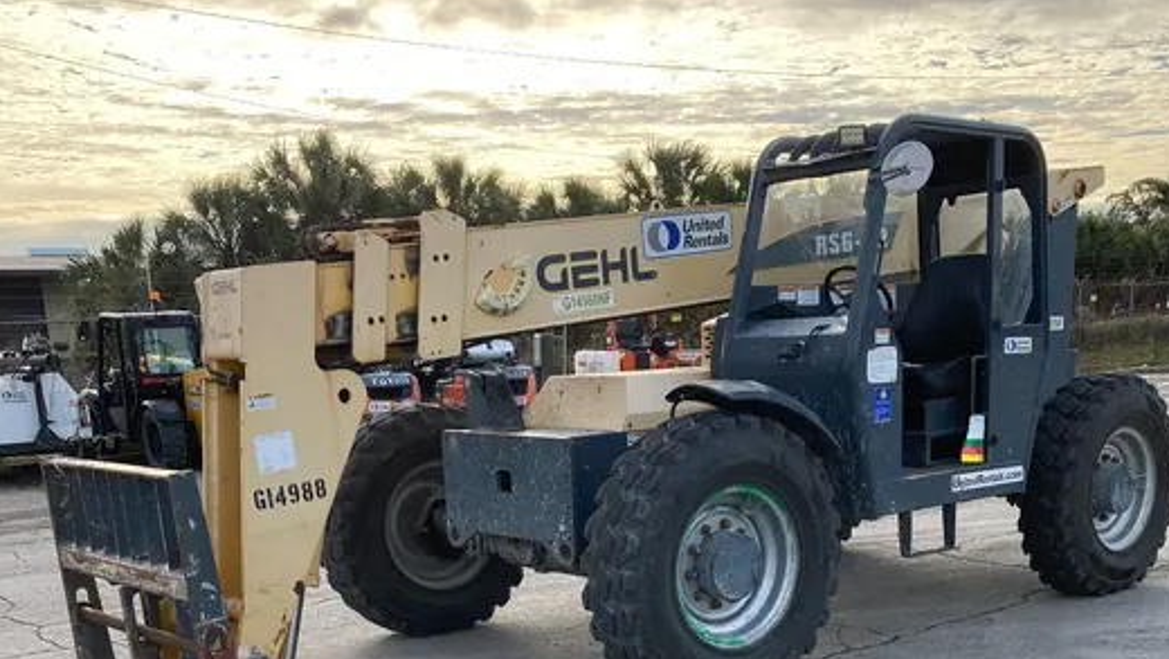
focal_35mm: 43
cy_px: 678
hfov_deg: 47.3
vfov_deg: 26.1
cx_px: 614
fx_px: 1333
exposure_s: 1/917
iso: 20
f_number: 1.8
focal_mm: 3.99
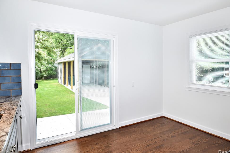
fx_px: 115
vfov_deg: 67.4
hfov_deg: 89.9
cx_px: 121
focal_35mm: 18
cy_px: 75
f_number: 7.1
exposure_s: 1/60
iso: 640
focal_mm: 17
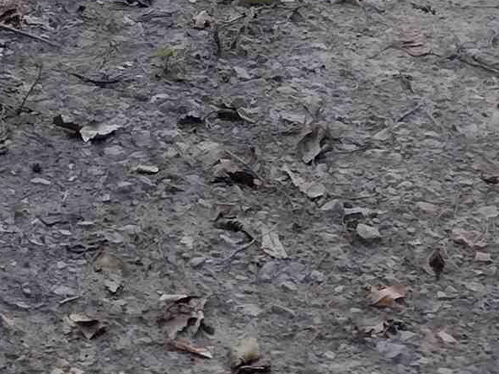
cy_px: -484
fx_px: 2018
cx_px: -322
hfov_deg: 13.1
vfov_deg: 9.6
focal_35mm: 140
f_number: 1.7
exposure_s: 1/241
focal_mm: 4.71
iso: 100
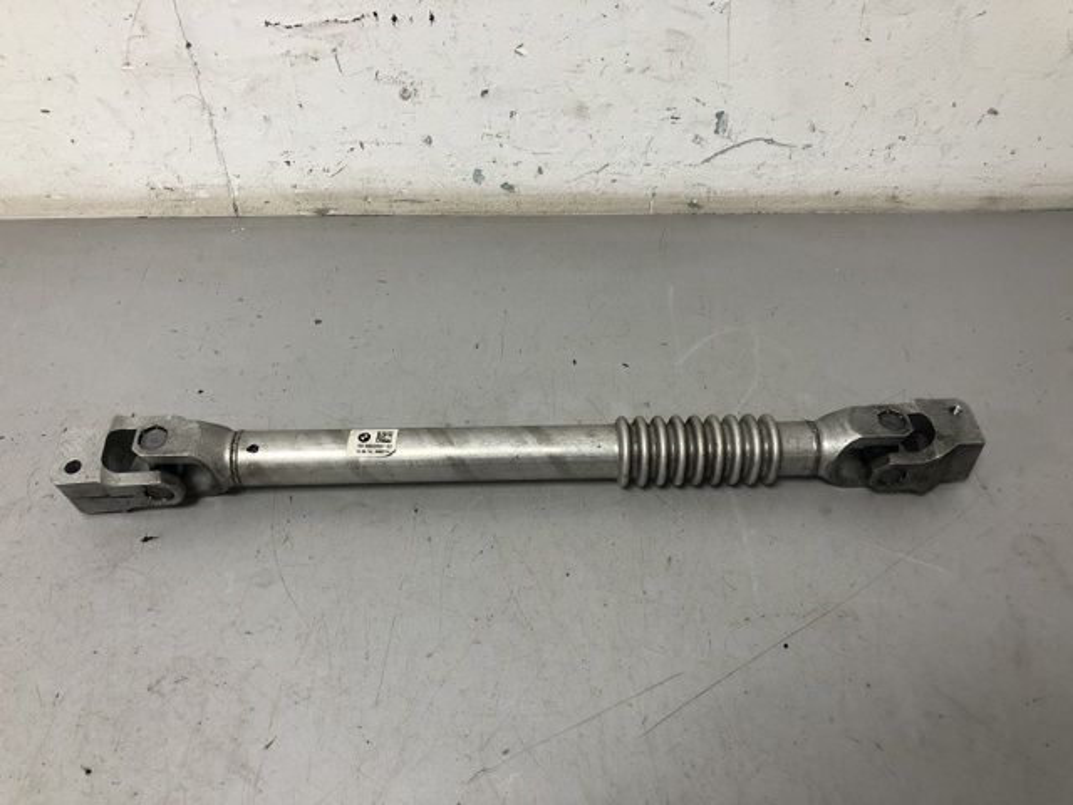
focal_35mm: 28
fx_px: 868
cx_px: 536
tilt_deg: -47.8
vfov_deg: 49.7
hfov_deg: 63.4
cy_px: 402
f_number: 1.8
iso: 32
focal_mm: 4
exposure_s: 1/33
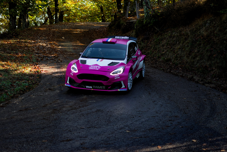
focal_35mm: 66
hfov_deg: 30.6
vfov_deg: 20.7
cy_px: 59
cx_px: 97
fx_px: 414
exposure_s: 1/6400
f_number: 1.8
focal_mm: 35
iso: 1400
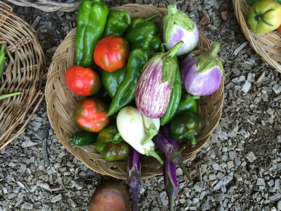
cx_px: 140
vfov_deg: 48.2
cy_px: 106
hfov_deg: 61.7
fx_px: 235
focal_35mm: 29
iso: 40
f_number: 2.2
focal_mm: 4.15
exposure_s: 1/30
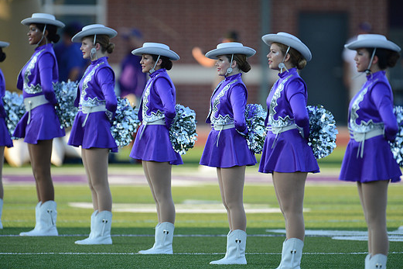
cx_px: 206
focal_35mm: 612
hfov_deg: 3.4
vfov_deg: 2.2
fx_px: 6848
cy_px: 132
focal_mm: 550
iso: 800
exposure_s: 1/1600
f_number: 4
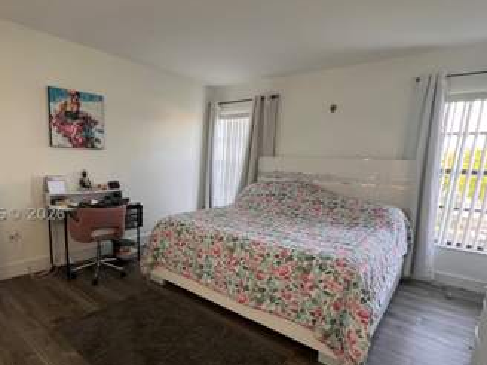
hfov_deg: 83.9
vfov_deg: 68.2
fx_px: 267
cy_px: 214
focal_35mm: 19
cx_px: 202
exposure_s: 1/120
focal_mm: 1.57
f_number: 1.8
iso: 250
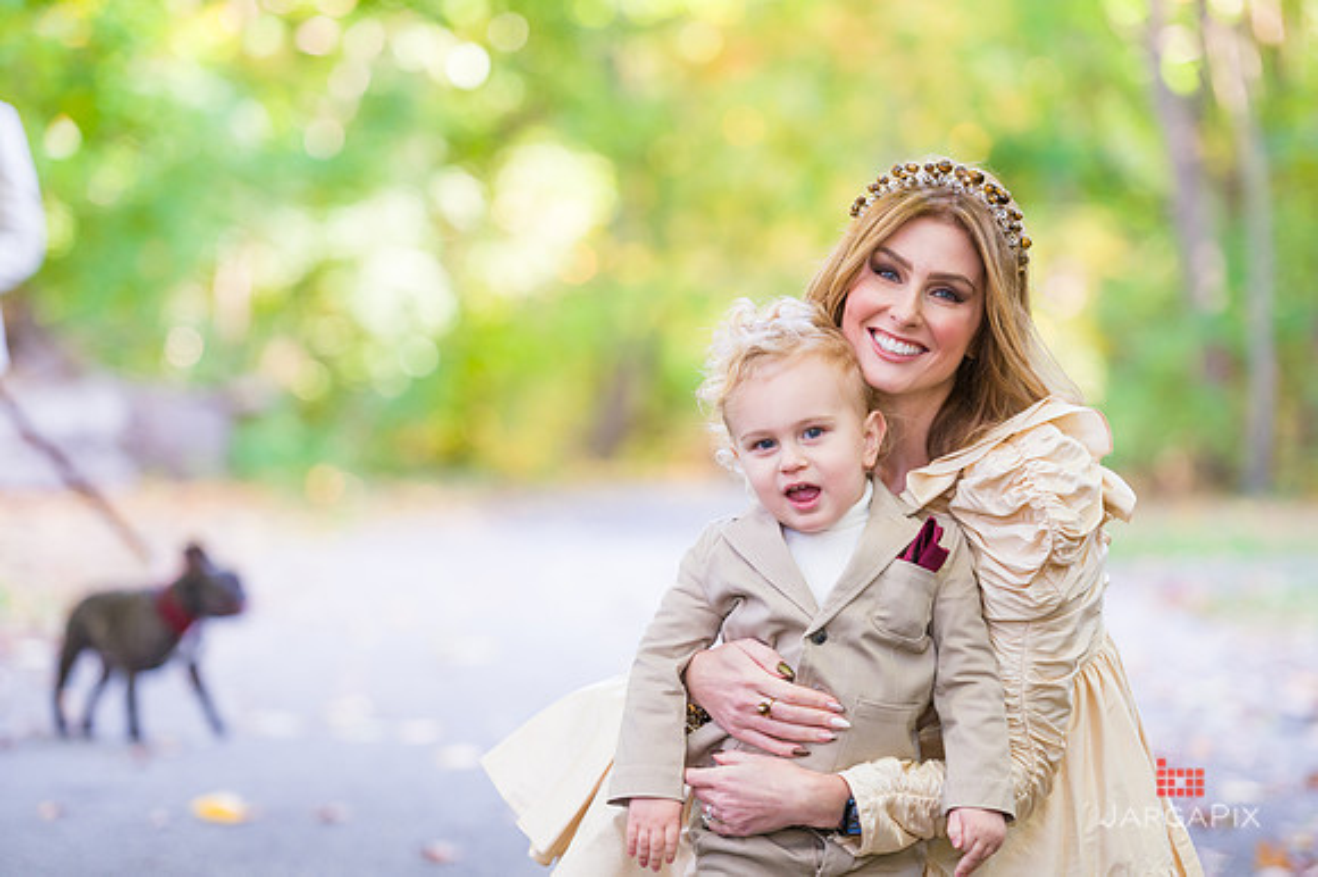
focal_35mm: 140
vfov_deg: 9.8
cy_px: 438
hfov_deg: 14.7
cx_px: 659
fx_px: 5122
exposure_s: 1/200
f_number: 3.2
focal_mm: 140
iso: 1600
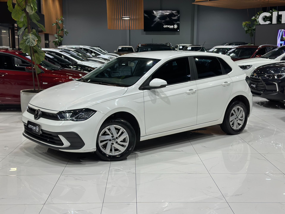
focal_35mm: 48
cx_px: 142
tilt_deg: -9.1
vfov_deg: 30.3
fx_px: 395
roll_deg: -0.2
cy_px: 107
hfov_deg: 39.7
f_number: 1.78
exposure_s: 1/120
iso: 100
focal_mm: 6.86
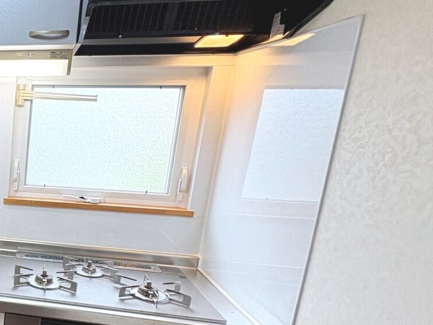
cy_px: 214
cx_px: -96
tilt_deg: -13.0
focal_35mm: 36
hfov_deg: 37.6
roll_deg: -0.2
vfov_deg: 39.2
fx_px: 450
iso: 80
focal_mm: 2.22
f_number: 2.2
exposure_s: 1/100
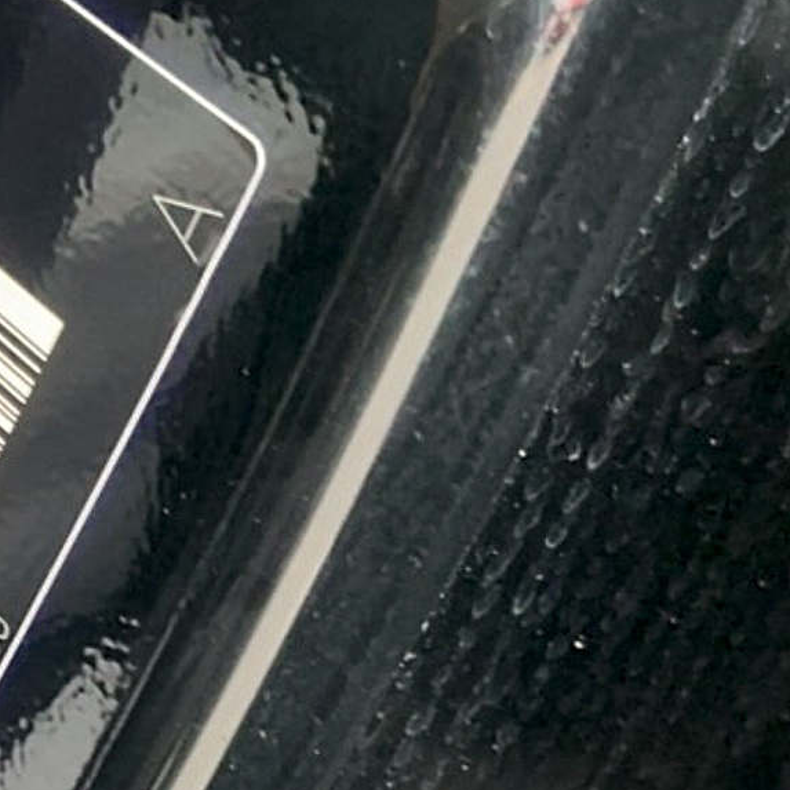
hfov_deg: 21.8
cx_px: -135
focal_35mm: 74
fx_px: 1911
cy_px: 556
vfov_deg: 23.2
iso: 160
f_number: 1.8
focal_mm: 3
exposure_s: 1/60
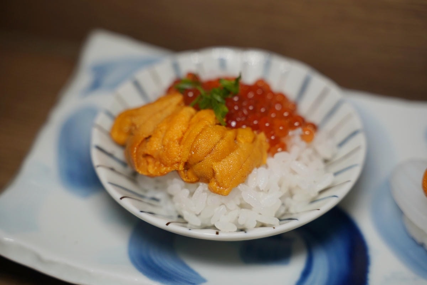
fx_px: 890
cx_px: 214
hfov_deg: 27.0
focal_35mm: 75
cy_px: 142
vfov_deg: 18.2
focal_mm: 75
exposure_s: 1/80
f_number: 4
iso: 100
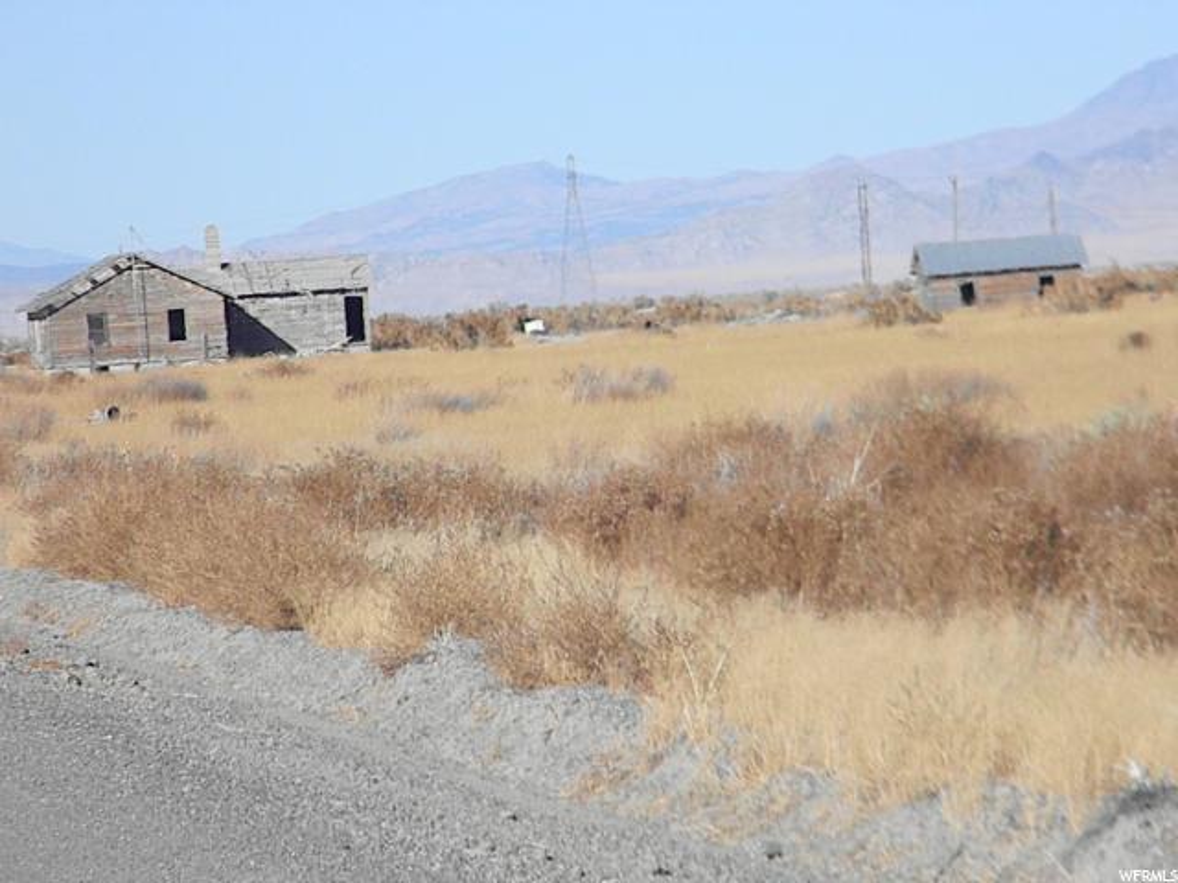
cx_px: 589
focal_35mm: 278
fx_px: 9460
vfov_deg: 5.3
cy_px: 442
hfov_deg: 7.1
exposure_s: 1/781
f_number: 10.8
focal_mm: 50.4
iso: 640
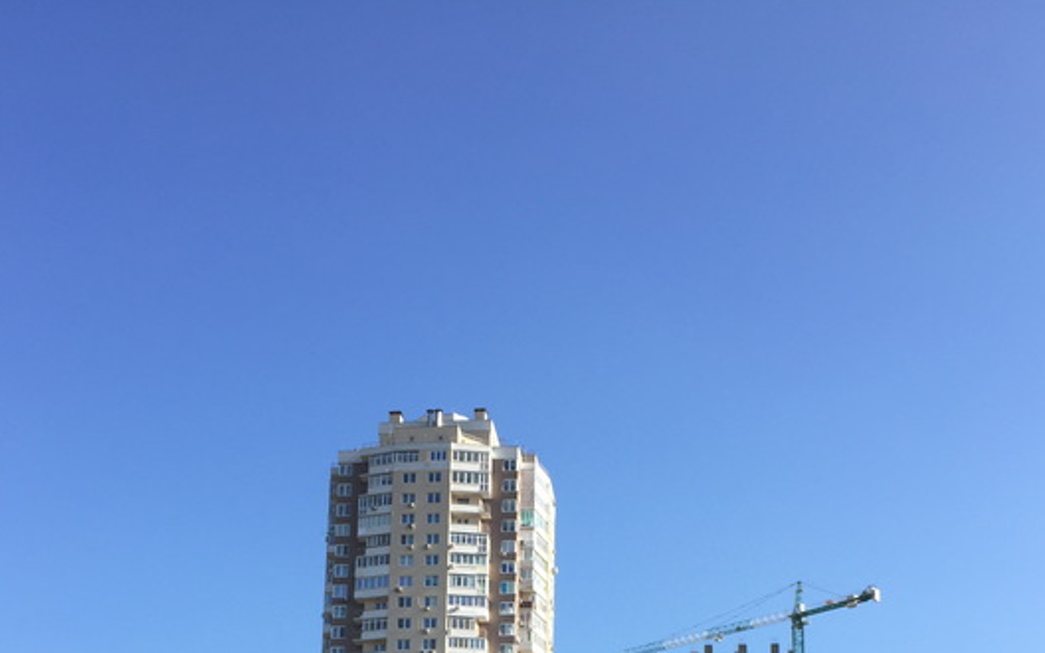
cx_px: 525
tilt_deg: +13.1
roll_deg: -1.0
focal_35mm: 47
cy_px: 789
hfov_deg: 42.6
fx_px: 1339
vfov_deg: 24.7
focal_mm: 4.15
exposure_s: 1/1068
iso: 32
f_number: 2.2
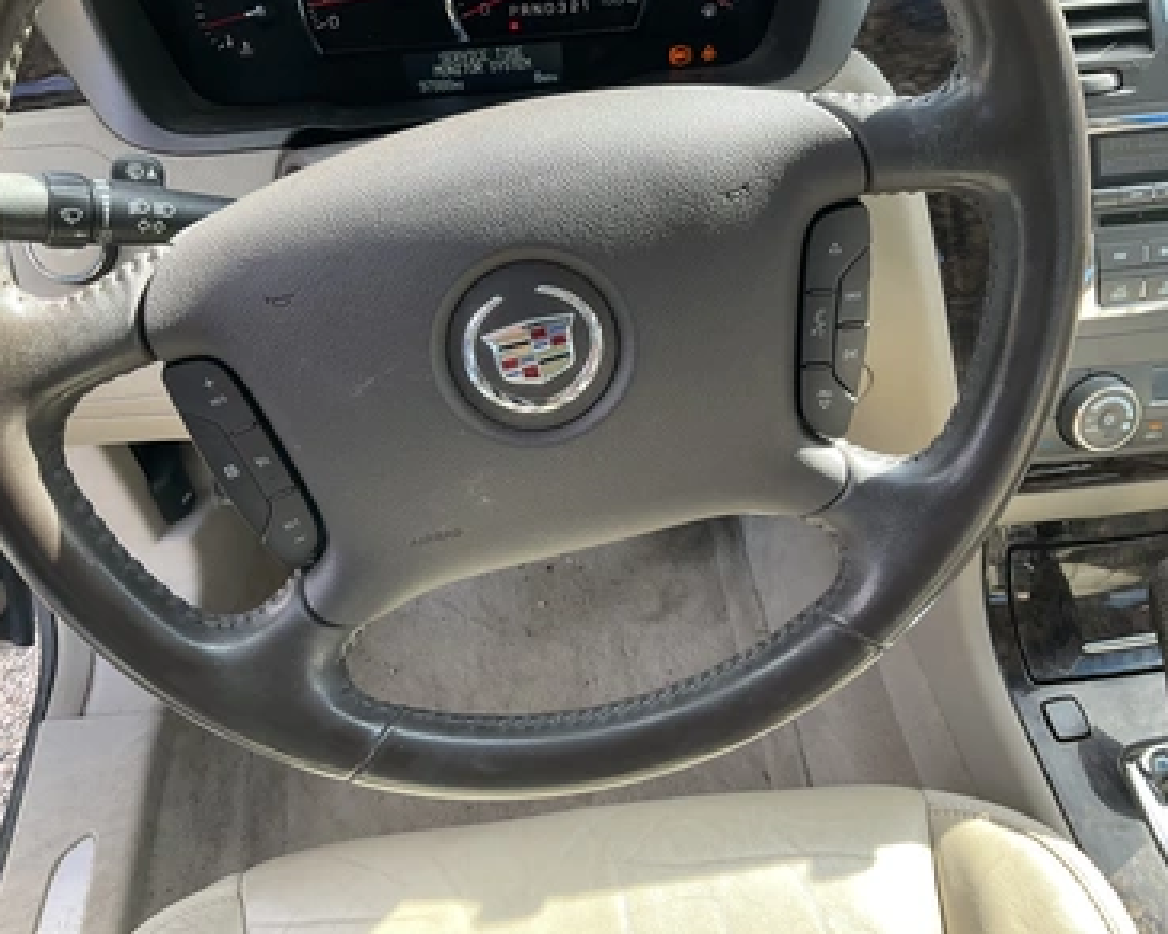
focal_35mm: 31
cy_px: 467
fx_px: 1072
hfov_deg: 57.2
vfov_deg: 47.1
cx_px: 586
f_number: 1.8
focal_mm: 3
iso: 32
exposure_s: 1/122
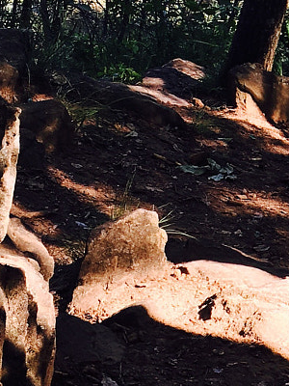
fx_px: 1291
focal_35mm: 116
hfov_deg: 12.2
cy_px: 31
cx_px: 434
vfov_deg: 16.7
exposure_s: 1/204
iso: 25
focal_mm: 4.15
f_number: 2.2
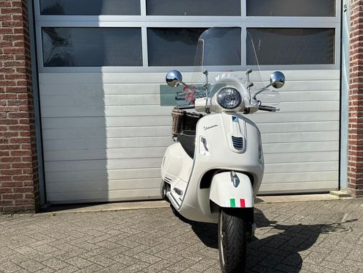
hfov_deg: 58.3
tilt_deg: -5.4
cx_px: 186
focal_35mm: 31
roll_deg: +2.1
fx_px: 325
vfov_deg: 45.4
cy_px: 155
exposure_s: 1/6623
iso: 80
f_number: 1.78
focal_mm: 6.86
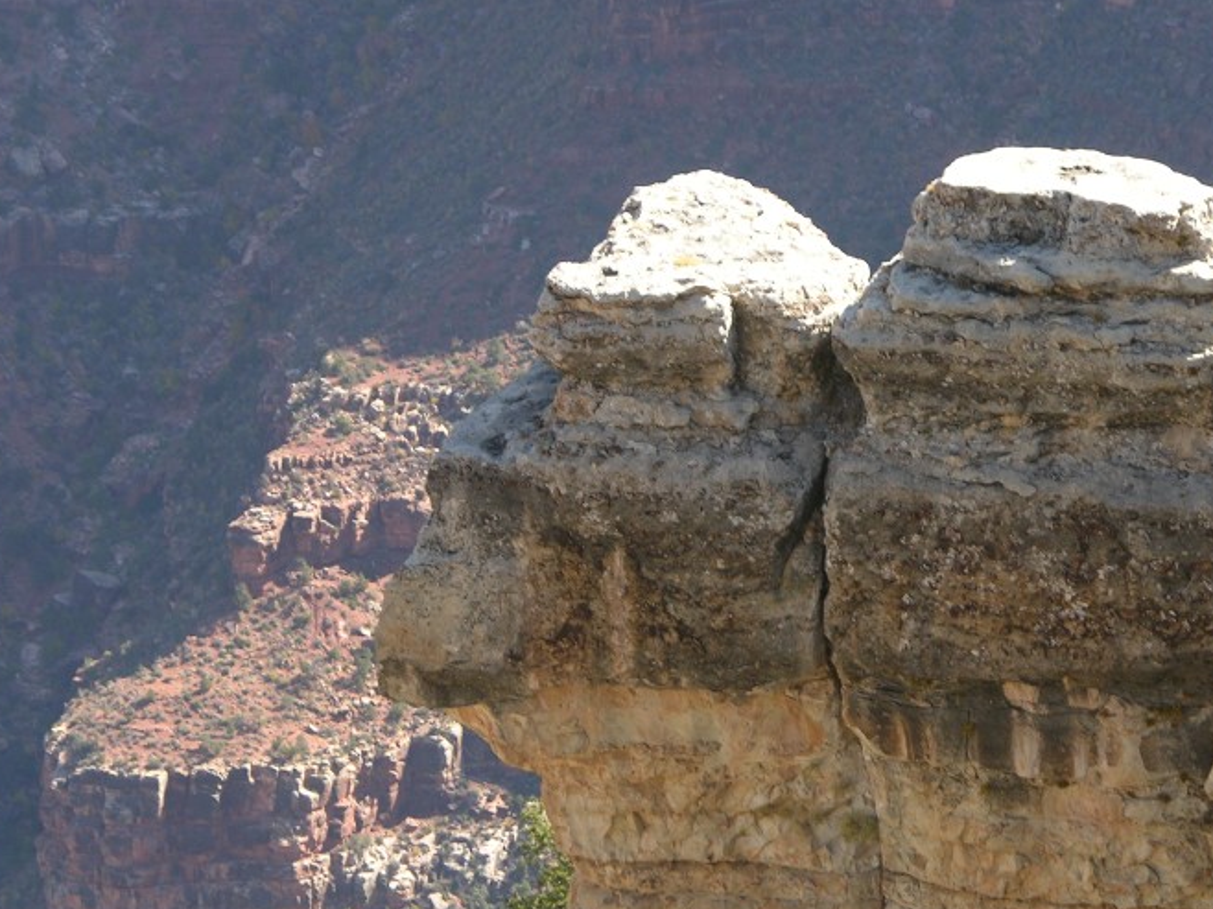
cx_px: 710
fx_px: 7636
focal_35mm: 218
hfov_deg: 9.1
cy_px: 457
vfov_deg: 6.8
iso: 50
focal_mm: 34.7
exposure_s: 1/138
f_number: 4.3
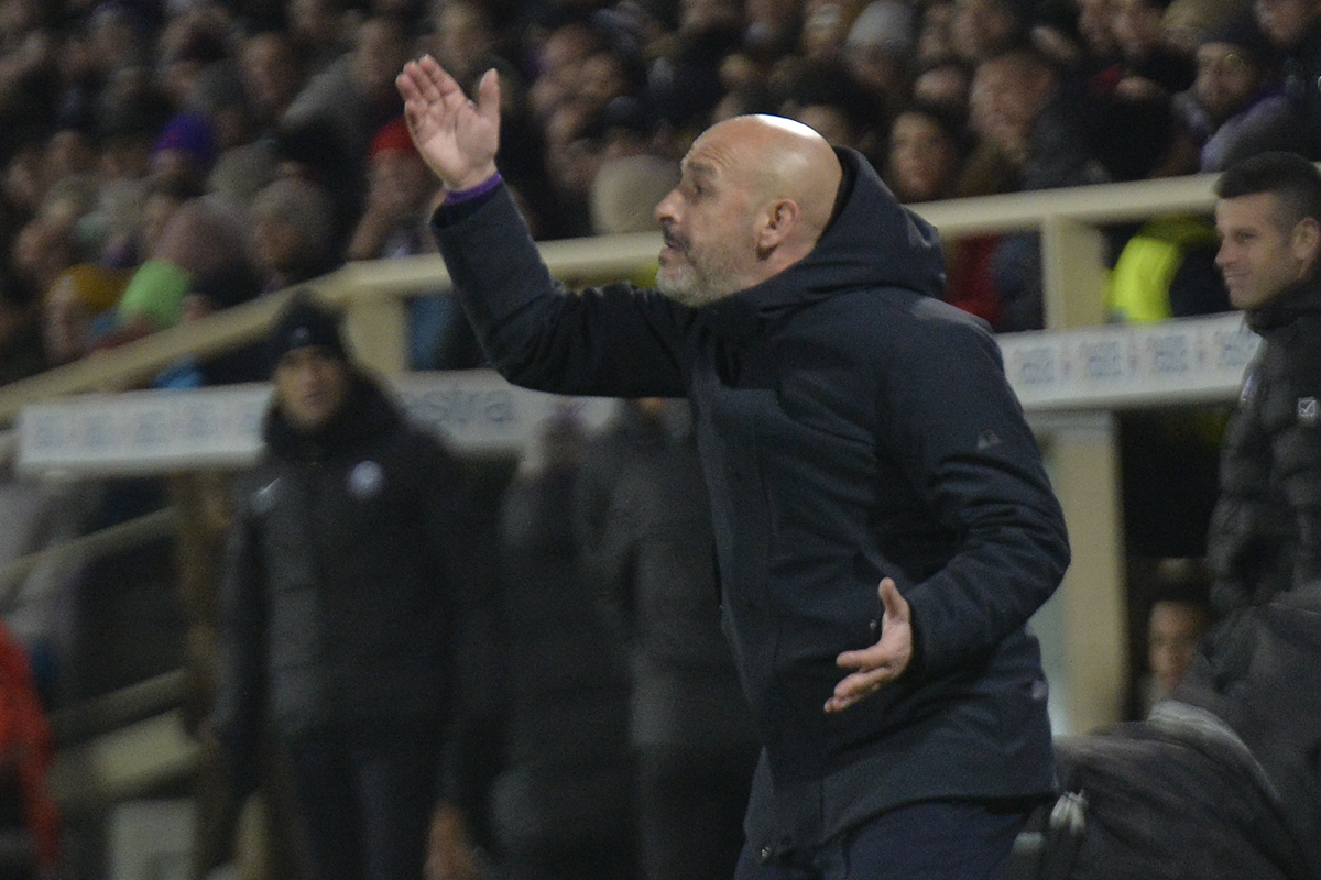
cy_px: 440
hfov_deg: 5.2
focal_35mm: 400
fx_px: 14677
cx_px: 660
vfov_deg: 3.4
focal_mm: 400
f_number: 5.6
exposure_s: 1/800
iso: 2500
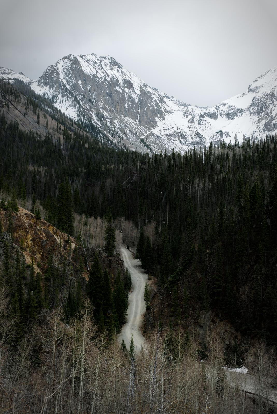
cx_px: 138
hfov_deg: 27.0
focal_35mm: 50
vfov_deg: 39.6
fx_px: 576
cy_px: 207
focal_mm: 50
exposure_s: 1/80
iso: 100
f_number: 8
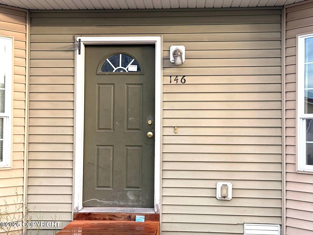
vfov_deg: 30.3
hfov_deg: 39.7
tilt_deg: +3.1
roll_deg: -0.5
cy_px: 118
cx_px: 156
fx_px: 434
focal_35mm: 48
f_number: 1.78
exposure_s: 1/363
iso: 64
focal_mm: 6.76
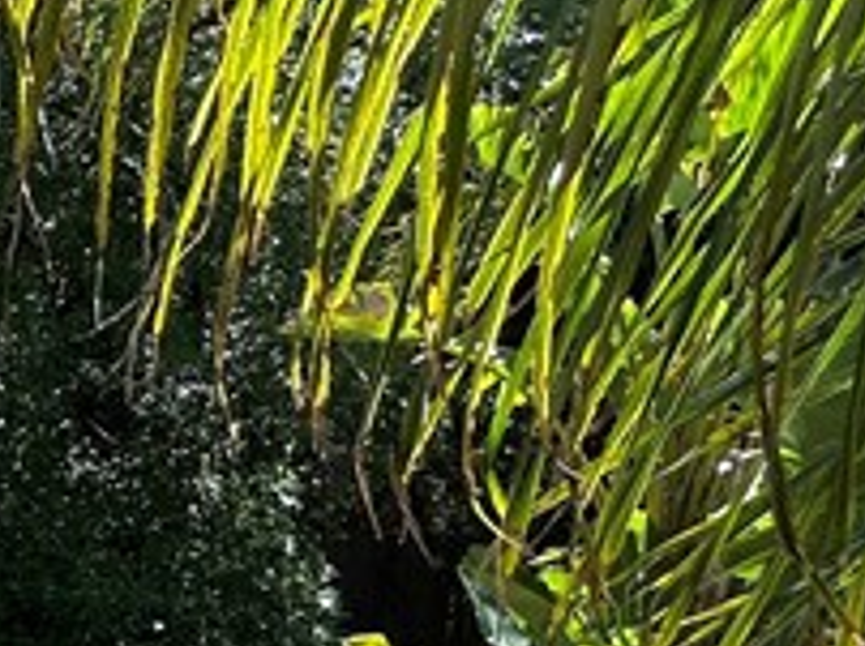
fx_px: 1772
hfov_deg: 19.4
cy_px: 723
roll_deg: +1.1
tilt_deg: -10.3
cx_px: -754
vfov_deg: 19.7
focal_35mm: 71
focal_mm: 2.22
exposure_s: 1/274
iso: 40
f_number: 2.2
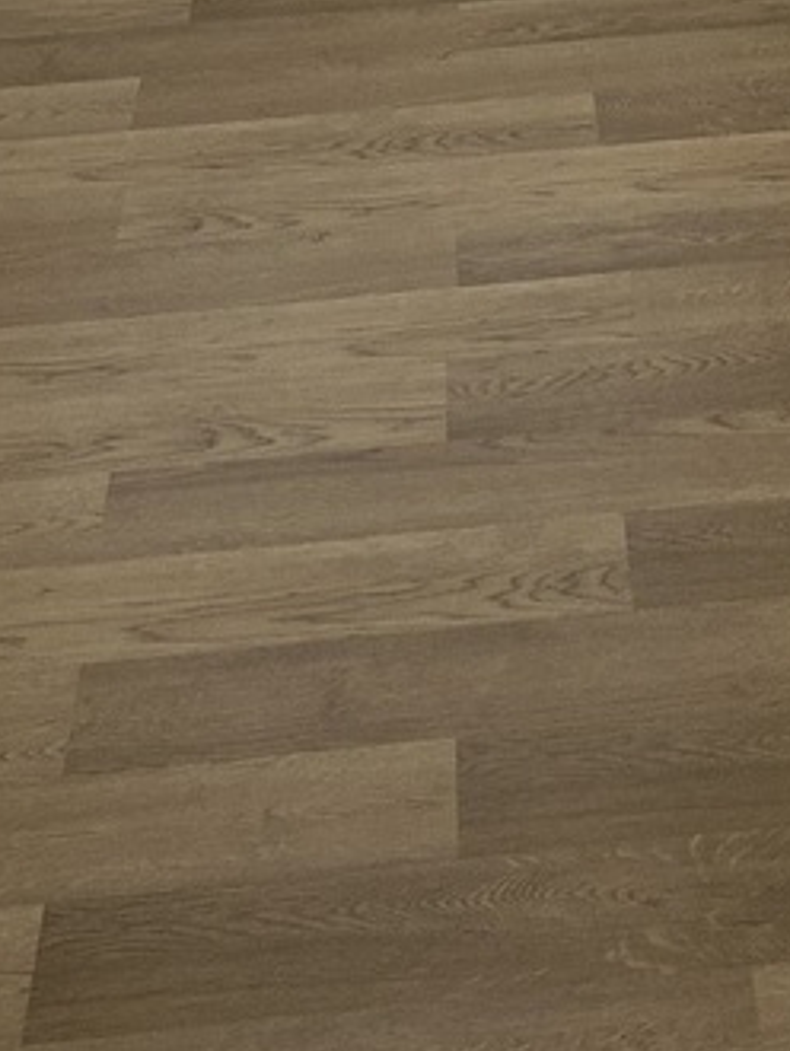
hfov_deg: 17.2
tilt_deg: -23.4
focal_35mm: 85
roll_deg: +1.6
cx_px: 698
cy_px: -172
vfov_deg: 21.5
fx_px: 2583
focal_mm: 5.7
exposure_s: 1/60
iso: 100
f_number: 1.5
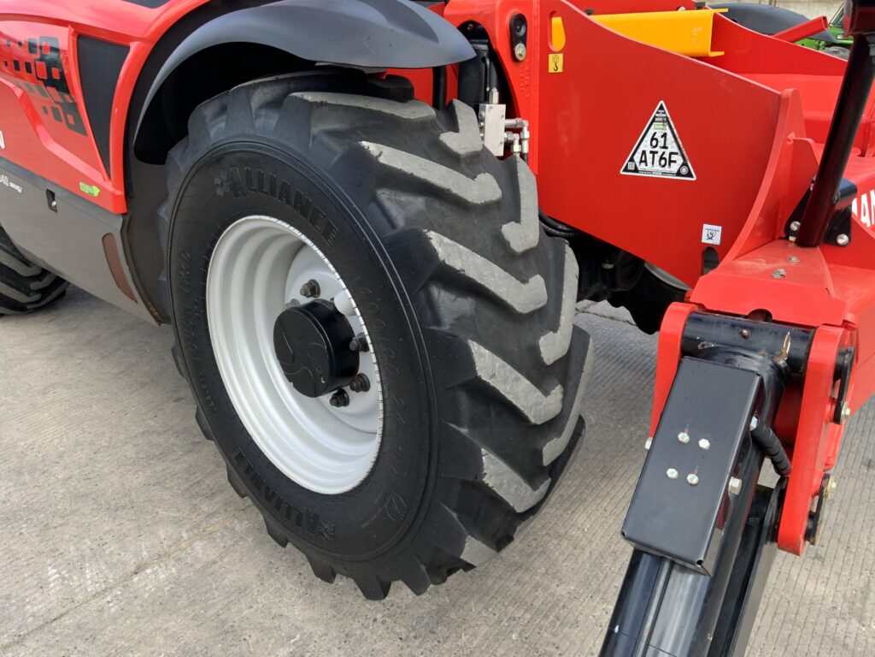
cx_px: 438
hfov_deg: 61.7
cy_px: 328
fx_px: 733
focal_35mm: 29
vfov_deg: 48.2
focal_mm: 3
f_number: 1.8
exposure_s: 1/292
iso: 16
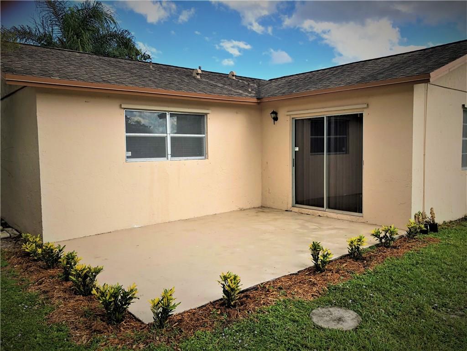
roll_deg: +0.8
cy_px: 176
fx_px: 391
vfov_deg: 48.2
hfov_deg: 61.7
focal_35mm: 29
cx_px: 234
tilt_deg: -4.2
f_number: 1.8
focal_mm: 3.99
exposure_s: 1/738
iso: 20
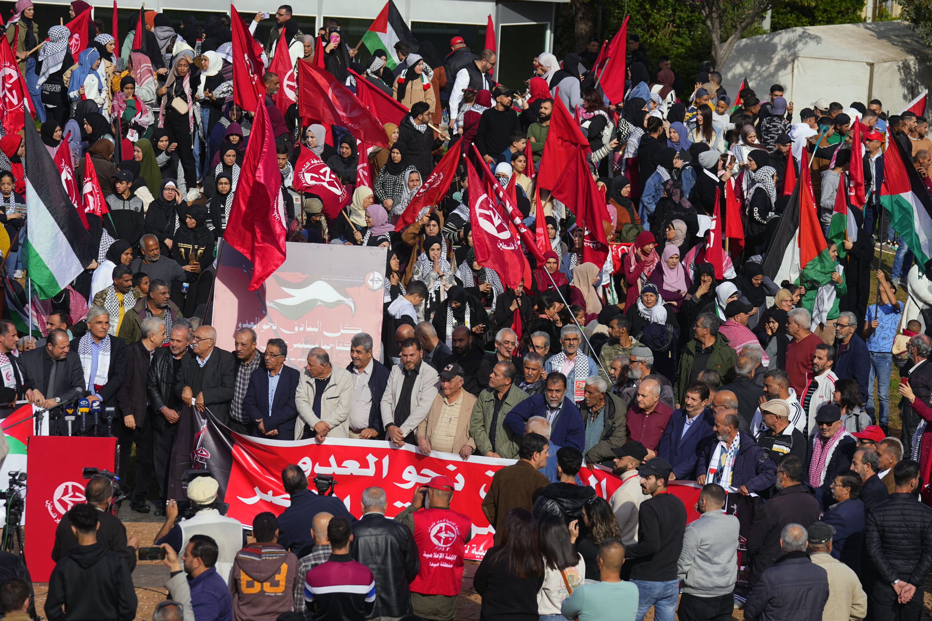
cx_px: 466
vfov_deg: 9.7
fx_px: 3676
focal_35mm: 142
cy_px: 310
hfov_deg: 14.4
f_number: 5.6
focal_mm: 142
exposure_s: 1/640
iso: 100
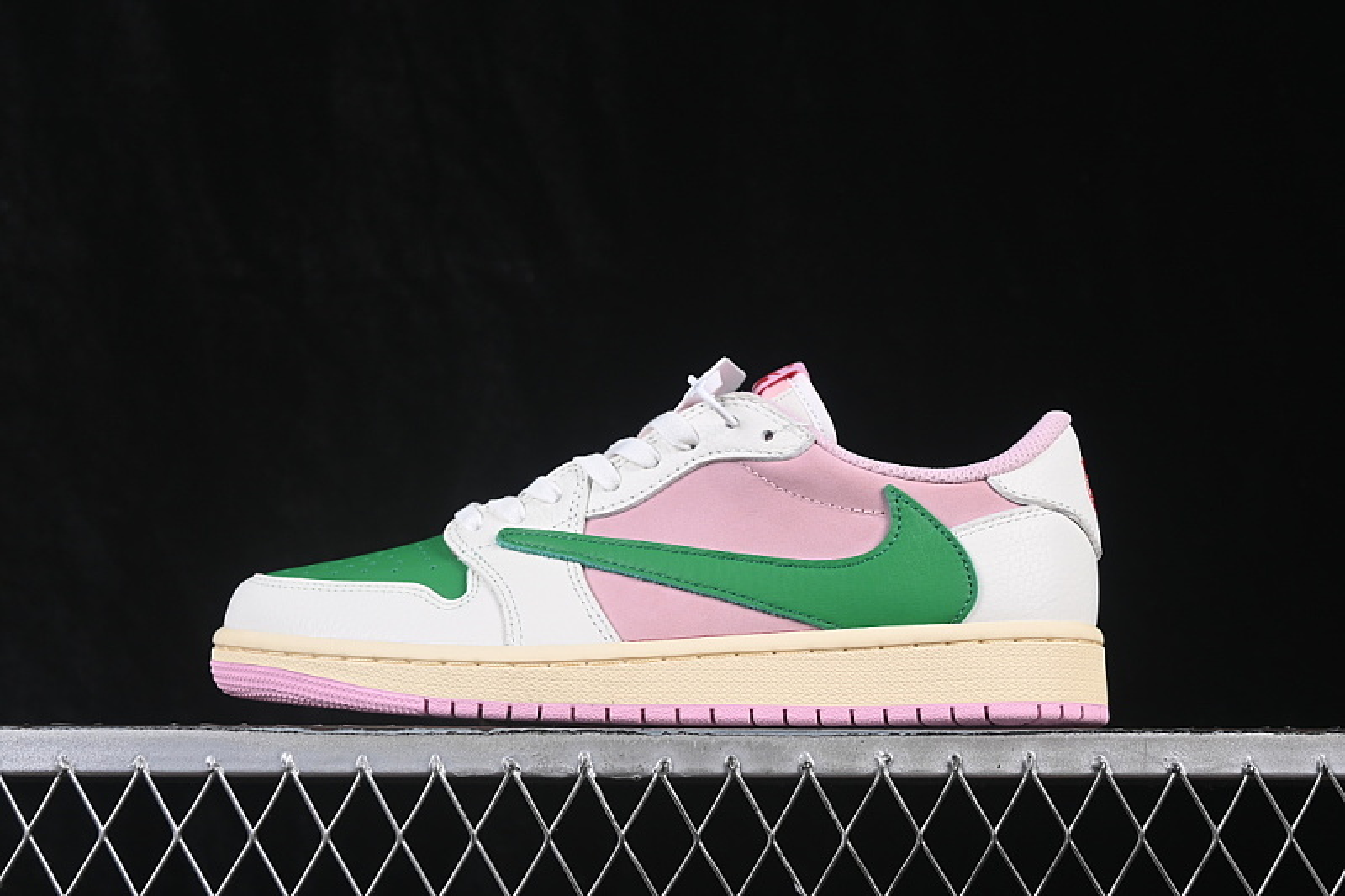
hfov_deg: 27.0
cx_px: 672
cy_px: 448
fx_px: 2801
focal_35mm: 75
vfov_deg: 18.2
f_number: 8
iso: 160
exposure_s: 1/80
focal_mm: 50
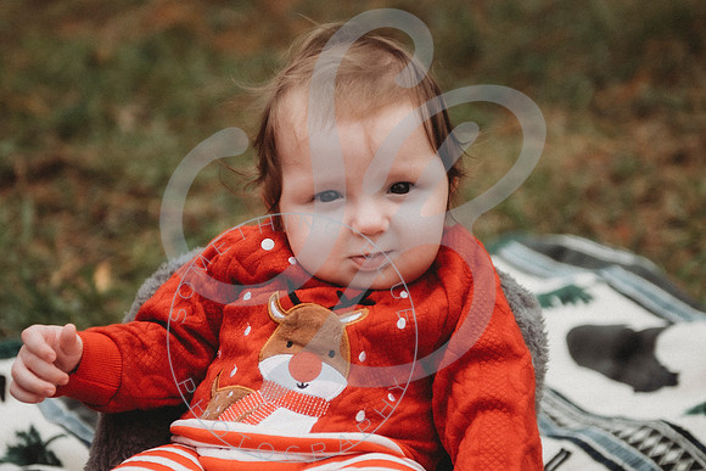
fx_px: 1663
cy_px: 263
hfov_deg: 24.0
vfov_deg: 16.1
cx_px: 304
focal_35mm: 85
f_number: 2.8
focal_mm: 62
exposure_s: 1/640
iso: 100
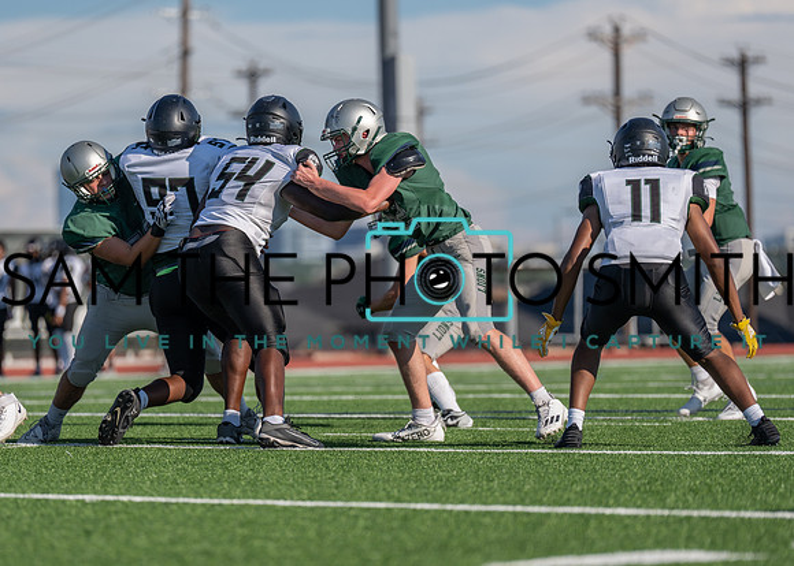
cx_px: 338
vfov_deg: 5.7
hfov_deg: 8.0
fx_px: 5644
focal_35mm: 250
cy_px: 336
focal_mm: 200
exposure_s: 1/2500
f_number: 2.8
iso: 100
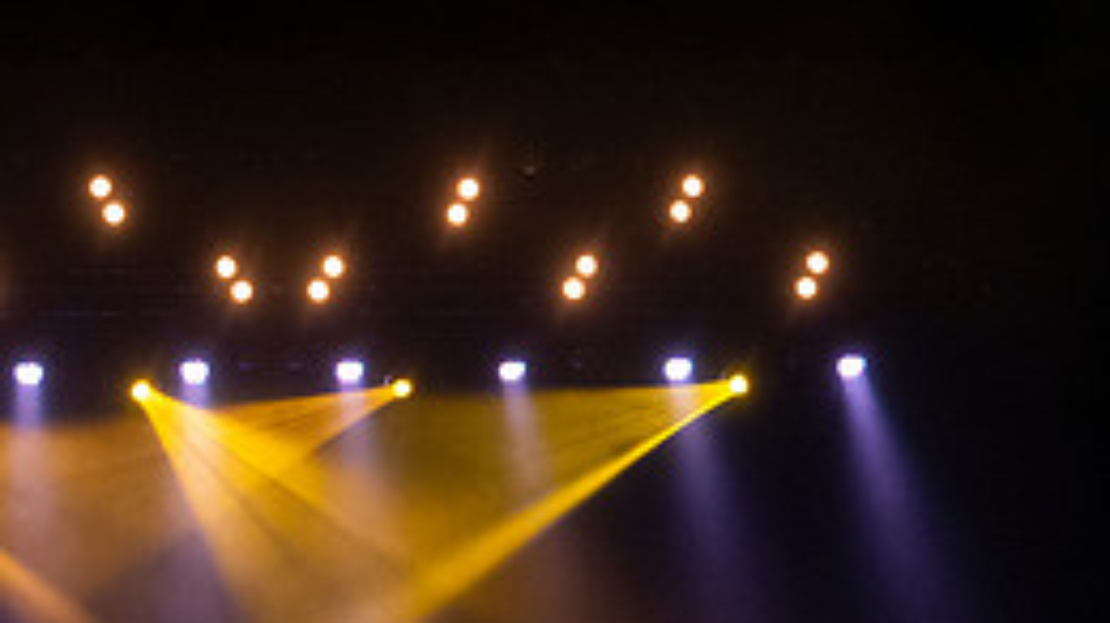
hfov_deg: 21.6
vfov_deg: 12.1
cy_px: 738
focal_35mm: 98
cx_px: 314
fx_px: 2883
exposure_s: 1/160
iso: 2500
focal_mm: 32
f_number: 3.2
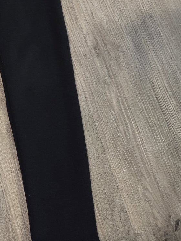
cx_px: -2
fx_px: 355
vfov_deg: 35.8
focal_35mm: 51
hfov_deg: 26.9
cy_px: 37
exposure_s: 1/100
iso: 2000
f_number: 1.8
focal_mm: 5.4
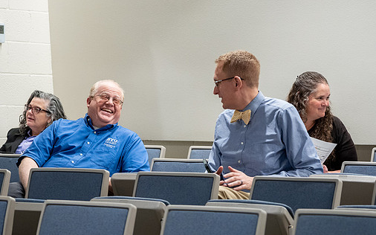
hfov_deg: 13.2
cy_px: 86
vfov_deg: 8.2
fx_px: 1629
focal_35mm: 159
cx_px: 189
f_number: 2.8
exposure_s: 1/200
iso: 1000
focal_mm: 70
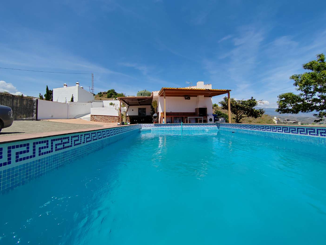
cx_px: 167
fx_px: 132
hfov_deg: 102.0
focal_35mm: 14
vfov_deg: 85.6
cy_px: 117
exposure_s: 1/1500
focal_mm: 2.16
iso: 100
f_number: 2.2
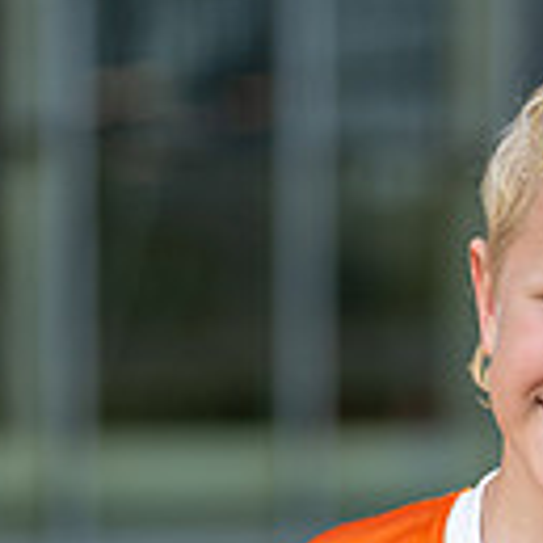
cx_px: 571
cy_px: 745
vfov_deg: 7.9
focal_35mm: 218
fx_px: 3869
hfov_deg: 8.0
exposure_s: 1/2000
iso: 100
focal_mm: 50
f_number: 1.2
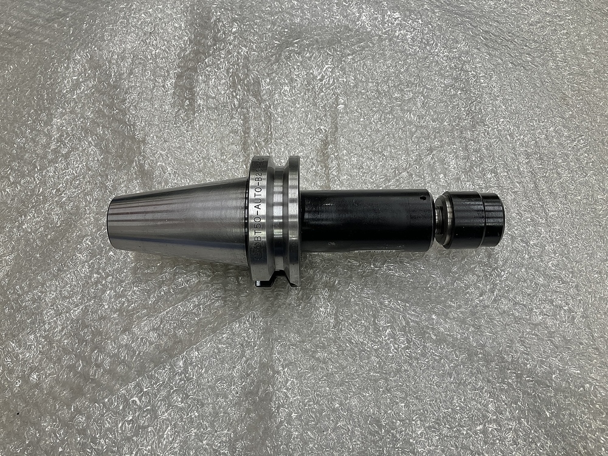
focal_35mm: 28
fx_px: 492
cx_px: 304
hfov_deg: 63.4
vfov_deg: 49.7
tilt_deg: -62.6
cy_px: 228
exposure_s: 1/60
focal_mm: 3.99
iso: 125
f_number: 1.8
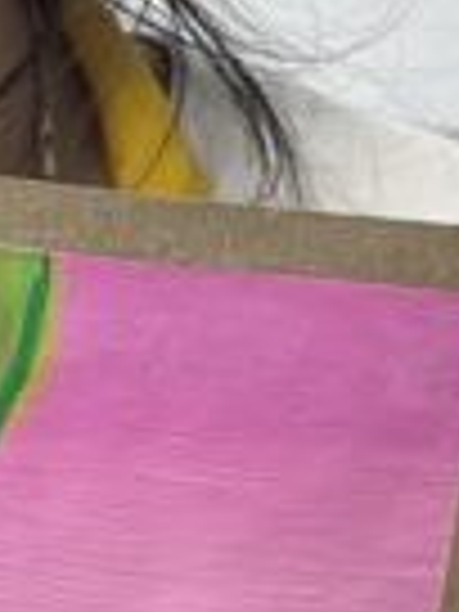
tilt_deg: -18.5
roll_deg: -1.7
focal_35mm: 191
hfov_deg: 7.6
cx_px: -266
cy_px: 806
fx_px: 3377
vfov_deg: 10.1
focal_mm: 4.2
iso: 100
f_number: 1.6
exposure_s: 1/100
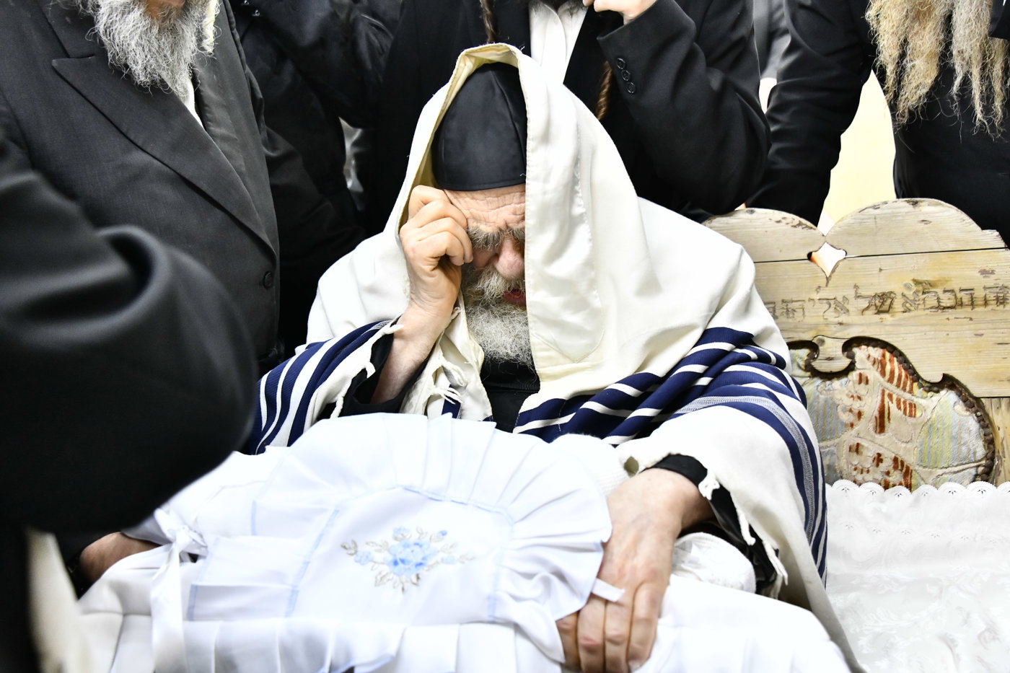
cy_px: 336
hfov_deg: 41.1
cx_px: 505
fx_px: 1346
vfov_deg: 28.1
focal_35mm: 48
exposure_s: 1/200
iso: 4000
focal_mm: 48
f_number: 5.6
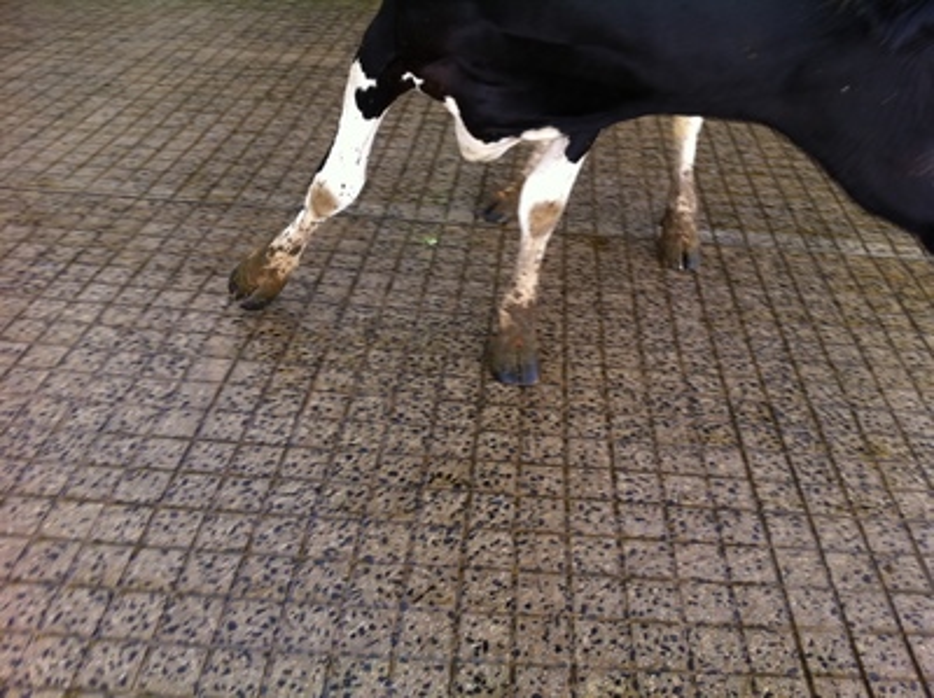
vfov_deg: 40.6
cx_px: 467
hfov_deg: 52.7
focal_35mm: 35
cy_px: 349
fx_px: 943
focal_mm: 3.85
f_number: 2.8
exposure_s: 1/155
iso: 80
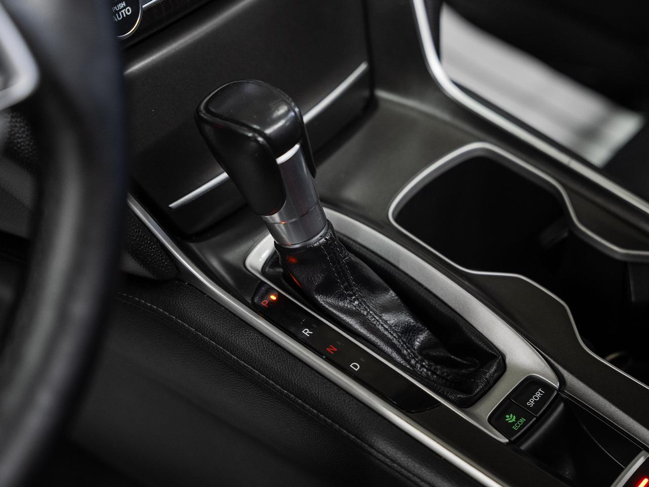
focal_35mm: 67
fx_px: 1265
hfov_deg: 28.8
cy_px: 264
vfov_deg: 21.8
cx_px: 353
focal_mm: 57.5
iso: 800
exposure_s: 1/40
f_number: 3.2
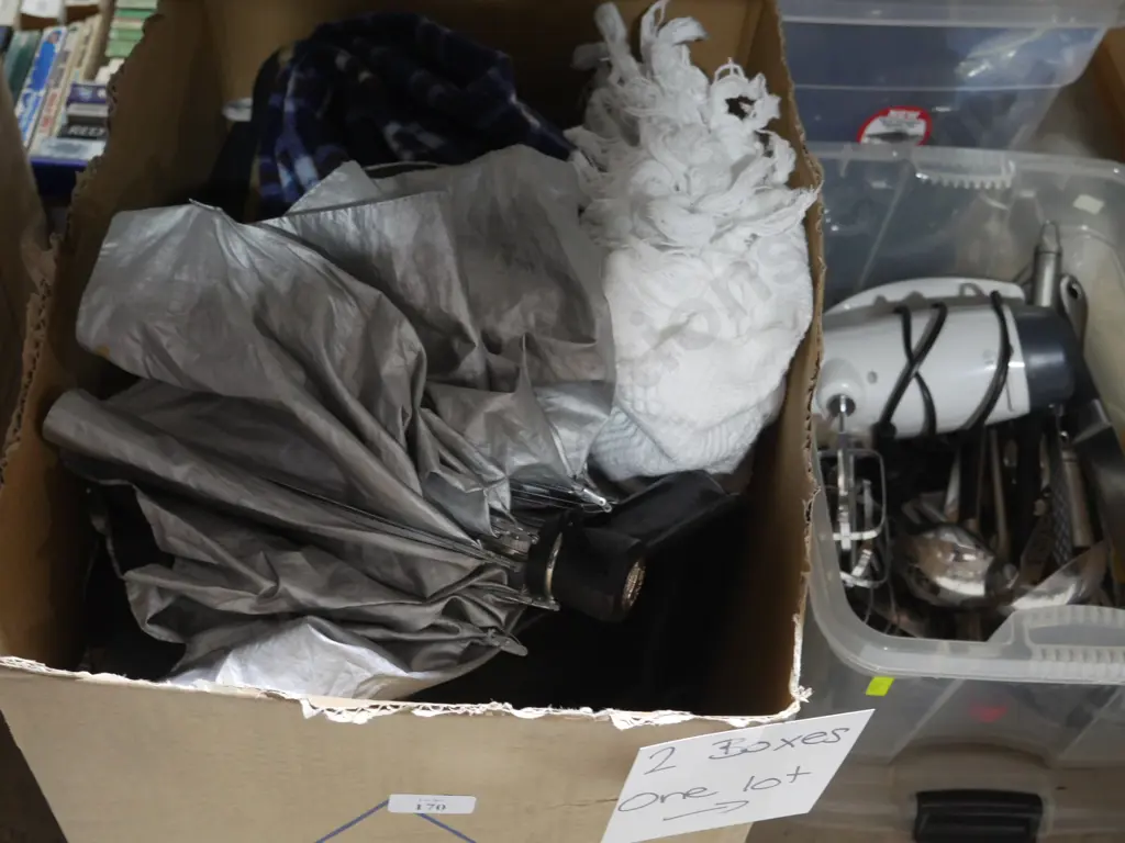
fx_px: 1495
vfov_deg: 31.5
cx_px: 562
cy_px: 422
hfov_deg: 41.2
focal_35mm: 46
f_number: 5.1
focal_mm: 23
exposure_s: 1/60
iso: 2000
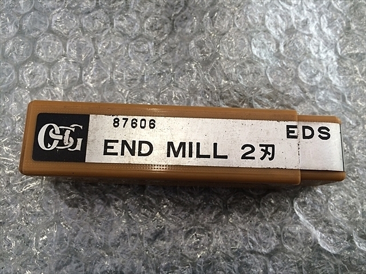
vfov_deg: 48.2
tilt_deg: -81.8
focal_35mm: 29
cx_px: 183
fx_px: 307
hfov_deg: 61.7
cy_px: 137
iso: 32
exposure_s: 1/40
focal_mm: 4.15
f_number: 2.2
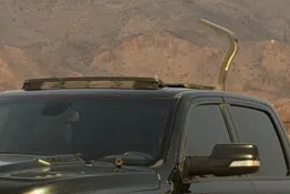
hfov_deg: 16.7
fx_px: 983
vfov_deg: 11.2
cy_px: 16
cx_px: 99
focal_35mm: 122
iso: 500
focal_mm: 6.76
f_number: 1.78
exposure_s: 1/33
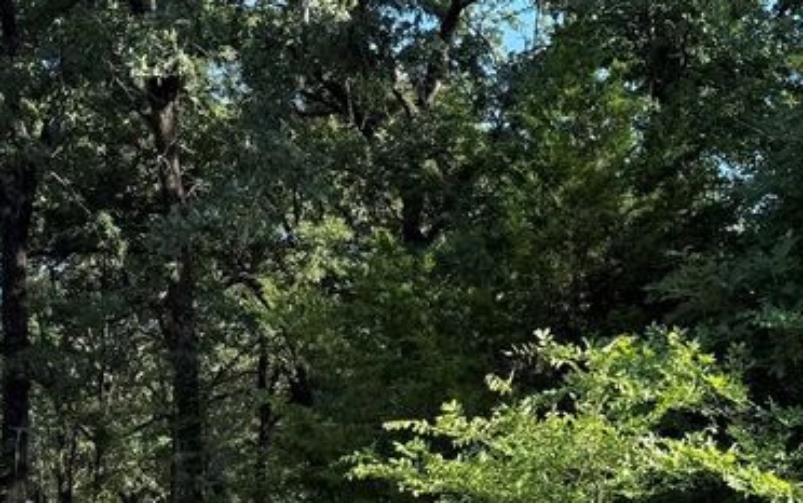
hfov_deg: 29.2
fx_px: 1533
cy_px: 529
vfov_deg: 18.1
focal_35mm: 70
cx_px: 512
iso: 80
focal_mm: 6.76
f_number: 1.78
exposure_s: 1/909
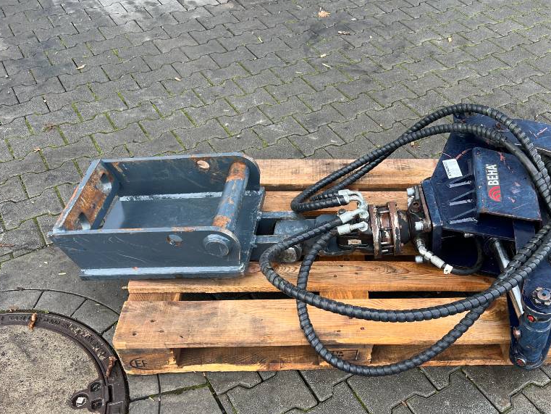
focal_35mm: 35
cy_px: 255
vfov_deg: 40.5
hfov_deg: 52.2
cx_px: 338
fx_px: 557
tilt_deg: -47.4
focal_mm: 5.7
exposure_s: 1/157
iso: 40
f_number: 1.5
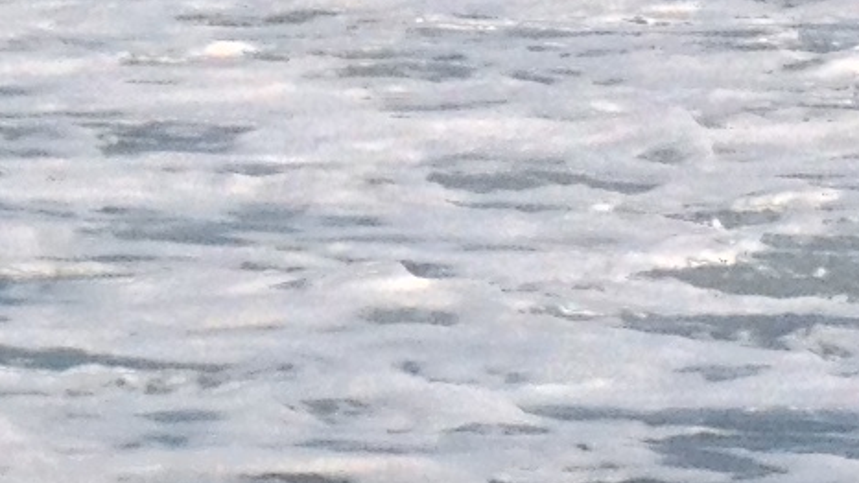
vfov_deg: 4.5
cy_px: -347
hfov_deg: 7.7
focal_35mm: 267
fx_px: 6081
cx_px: -857
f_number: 2.4
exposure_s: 1/1842
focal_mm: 4.28
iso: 50
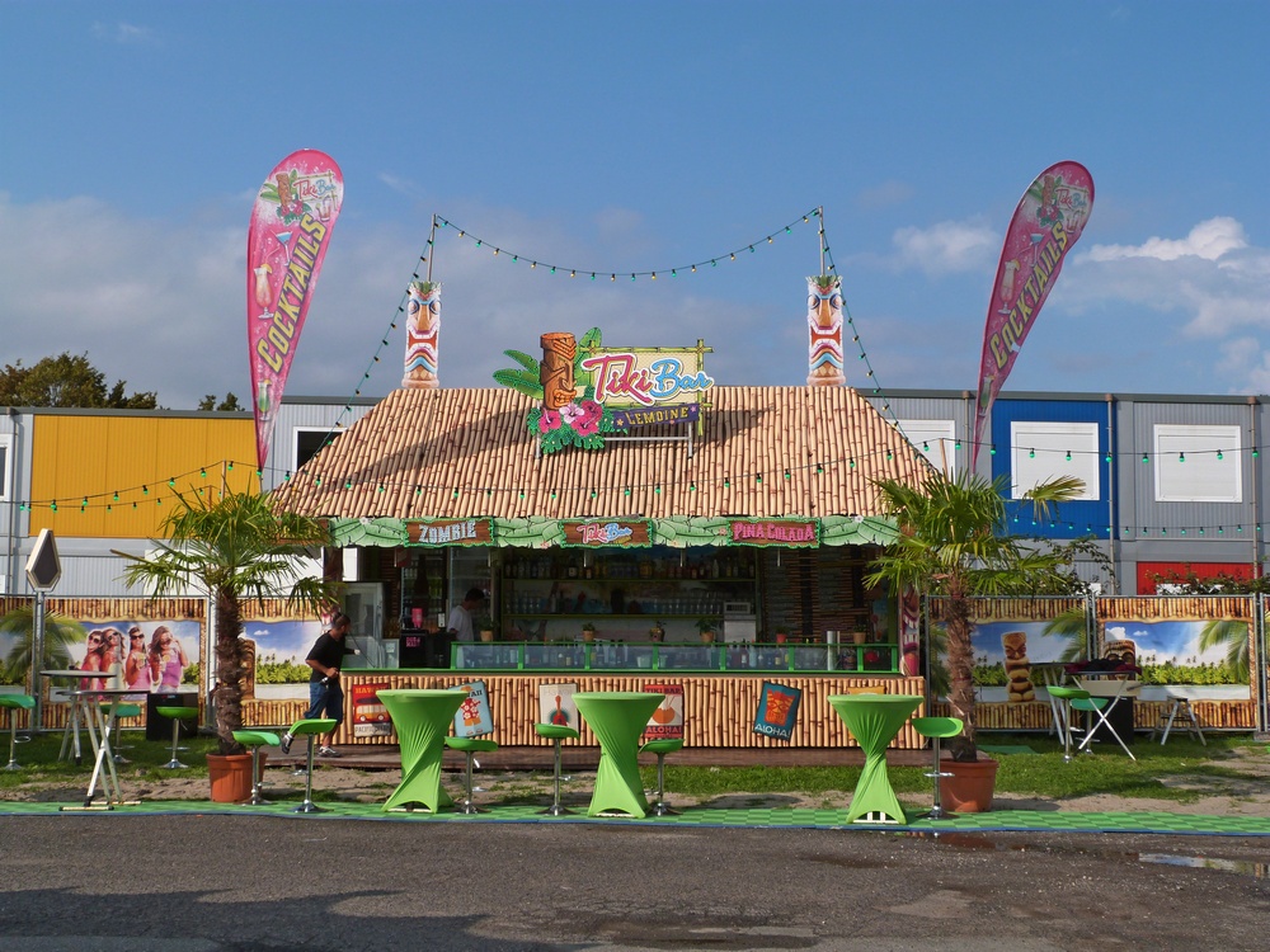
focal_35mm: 44
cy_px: 476
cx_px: 635
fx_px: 1614
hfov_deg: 42.9
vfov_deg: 32.9
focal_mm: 7.9
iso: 100
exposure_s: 1/500
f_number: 5.6
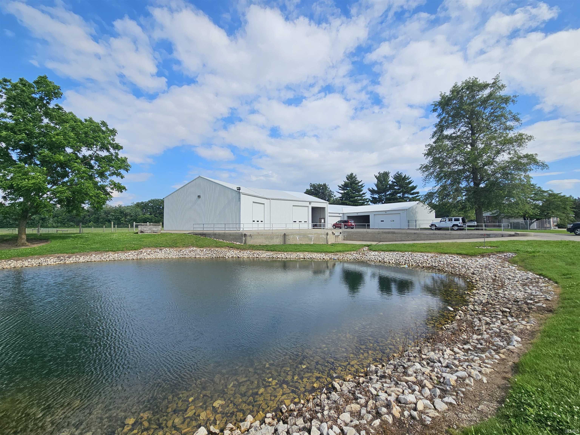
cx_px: 290
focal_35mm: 13
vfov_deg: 89.9
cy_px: 218
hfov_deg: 106.2
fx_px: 218
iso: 50
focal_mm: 2.2
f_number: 2.2
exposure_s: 1/3238
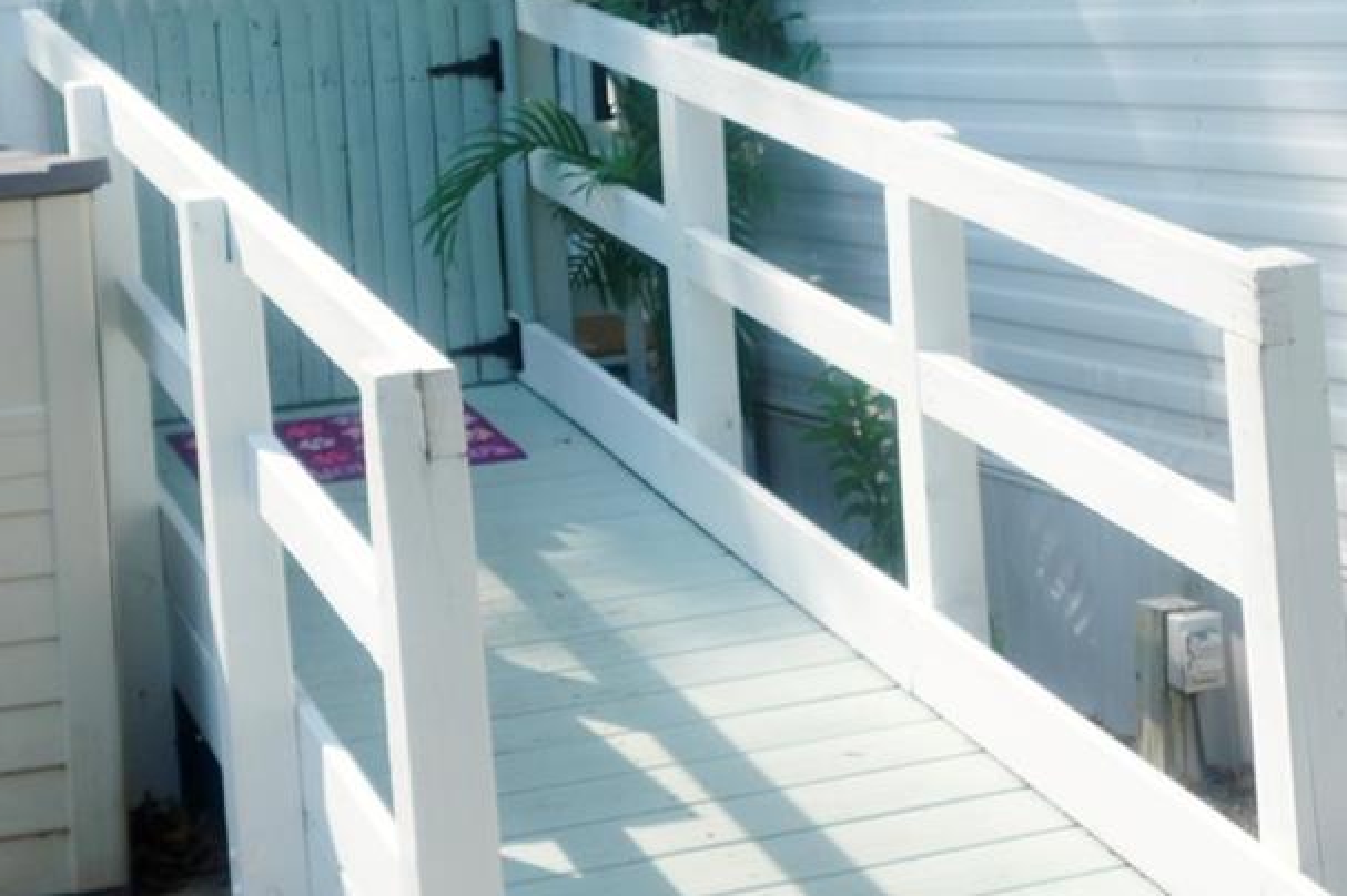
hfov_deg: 25.0
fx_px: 3029
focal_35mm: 81
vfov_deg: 16.6
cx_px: 852
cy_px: 121
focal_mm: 16
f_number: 5
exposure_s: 1/400
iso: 100
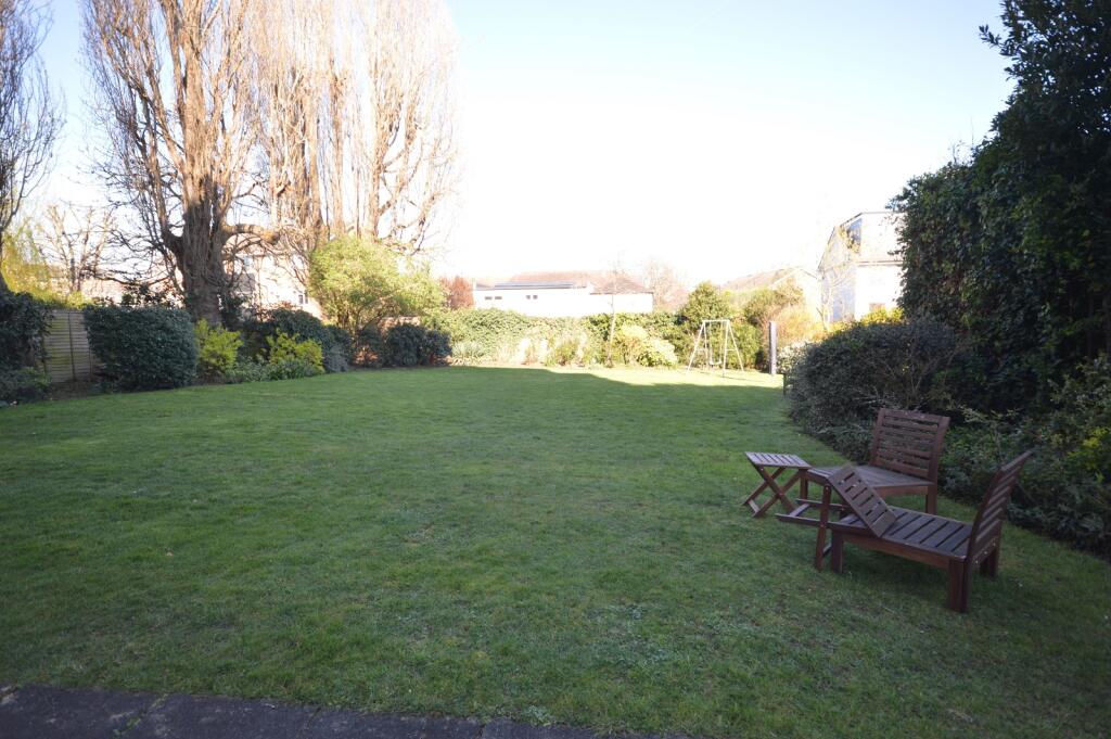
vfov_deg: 63.1
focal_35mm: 20
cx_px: 556
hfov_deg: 85.5
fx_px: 601
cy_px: 370
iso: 220
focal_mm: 13
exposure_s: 1/125
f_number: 5.6
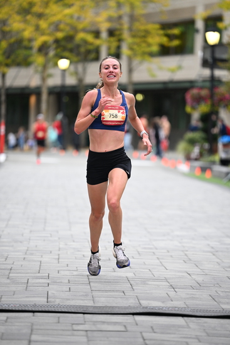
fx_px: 1532
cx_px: 115
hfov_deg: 8.6
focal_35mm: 160
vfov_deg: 12.8
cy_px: 172
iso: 1600
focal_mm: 160
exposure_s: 1/1000
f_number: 2.8
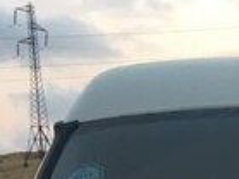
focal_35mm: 138
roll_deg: +0.8
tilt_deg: -10.3
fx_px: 952
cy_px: 407
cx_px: 318
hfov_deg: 13.7
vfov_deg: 9.7
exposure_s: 1/33
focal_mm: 4.15
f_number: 2.2
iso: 40
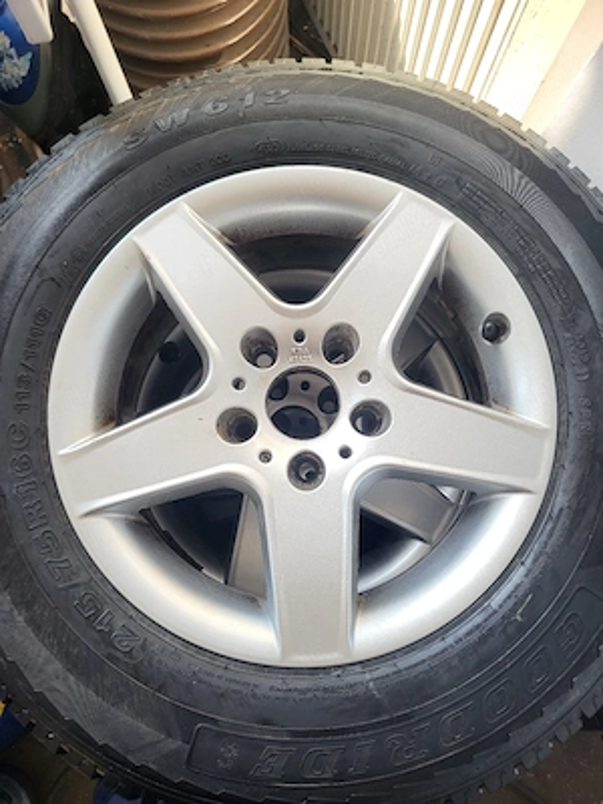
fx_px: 604
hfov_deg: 53.1
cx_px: 302
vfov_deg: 67.3
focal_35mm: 26
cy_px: 402
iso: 40
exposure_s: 1/175
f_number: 1.8
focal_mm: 5.4
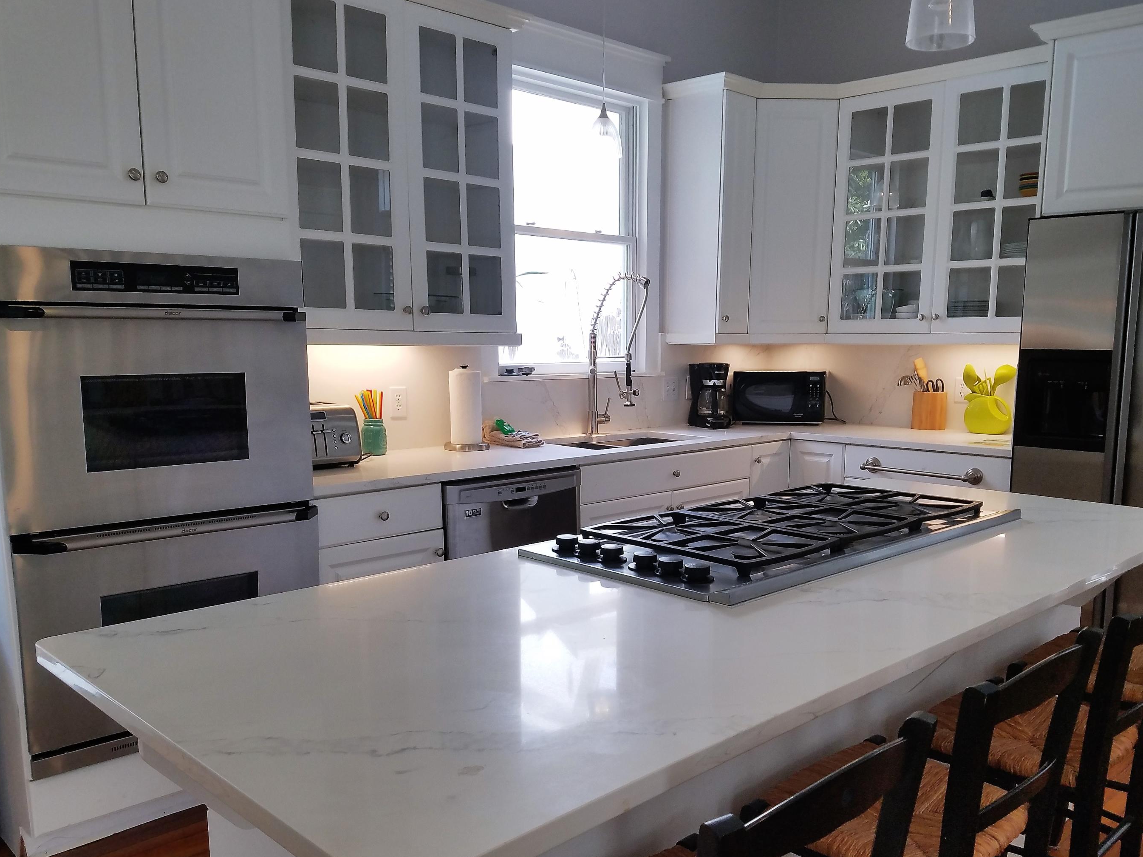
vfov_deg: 48.2
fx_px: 957
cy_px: 464
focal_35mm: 29
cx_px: 632
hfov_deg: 61.5
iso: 50
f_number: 1.7
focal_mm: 4.2
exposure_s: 1/126
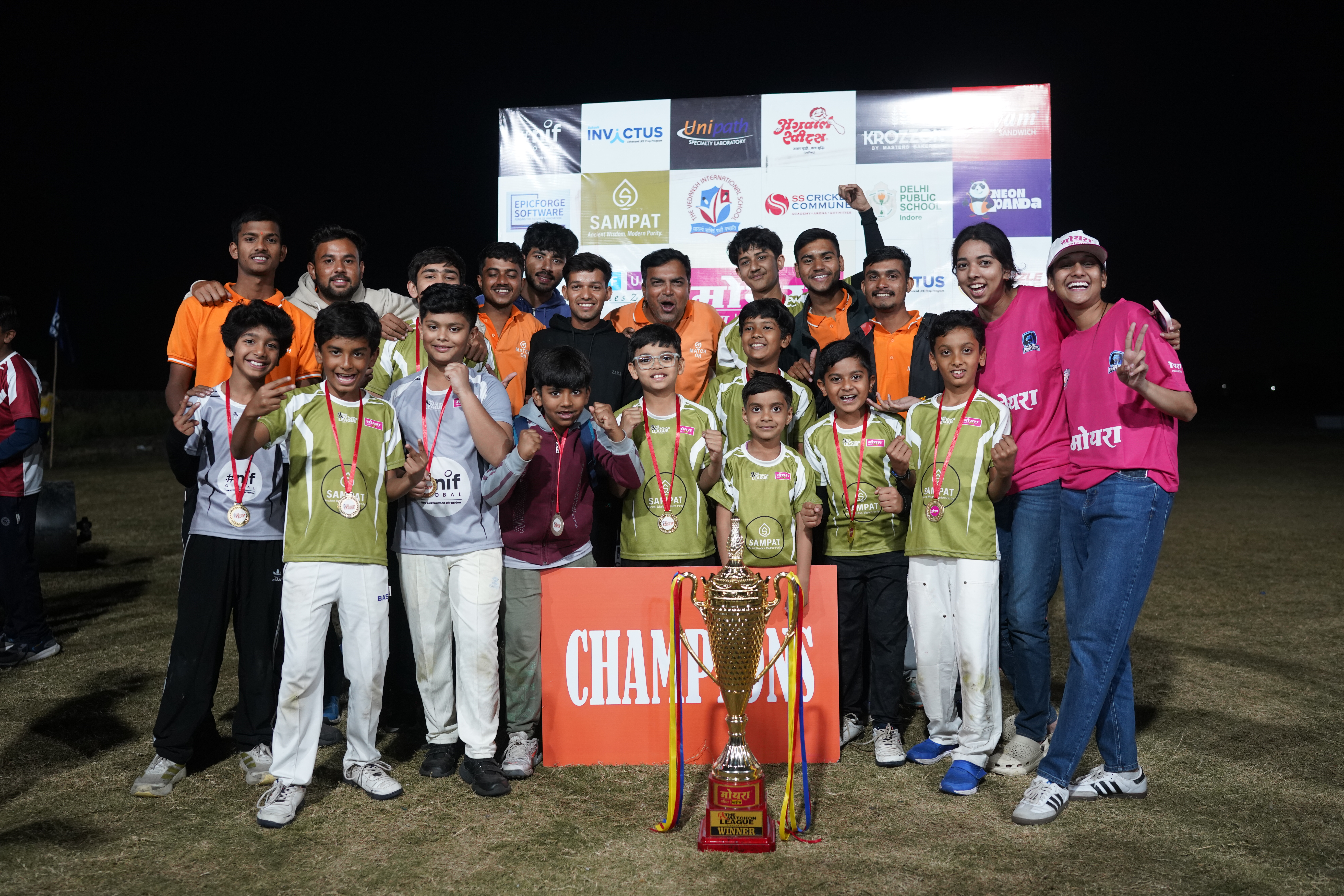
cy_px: 448
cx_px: 672
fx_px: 1307
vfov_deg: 37.9
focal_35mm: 35
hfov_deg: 54.4
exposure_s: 1/125
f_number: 2.5
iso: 1250
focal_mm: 35
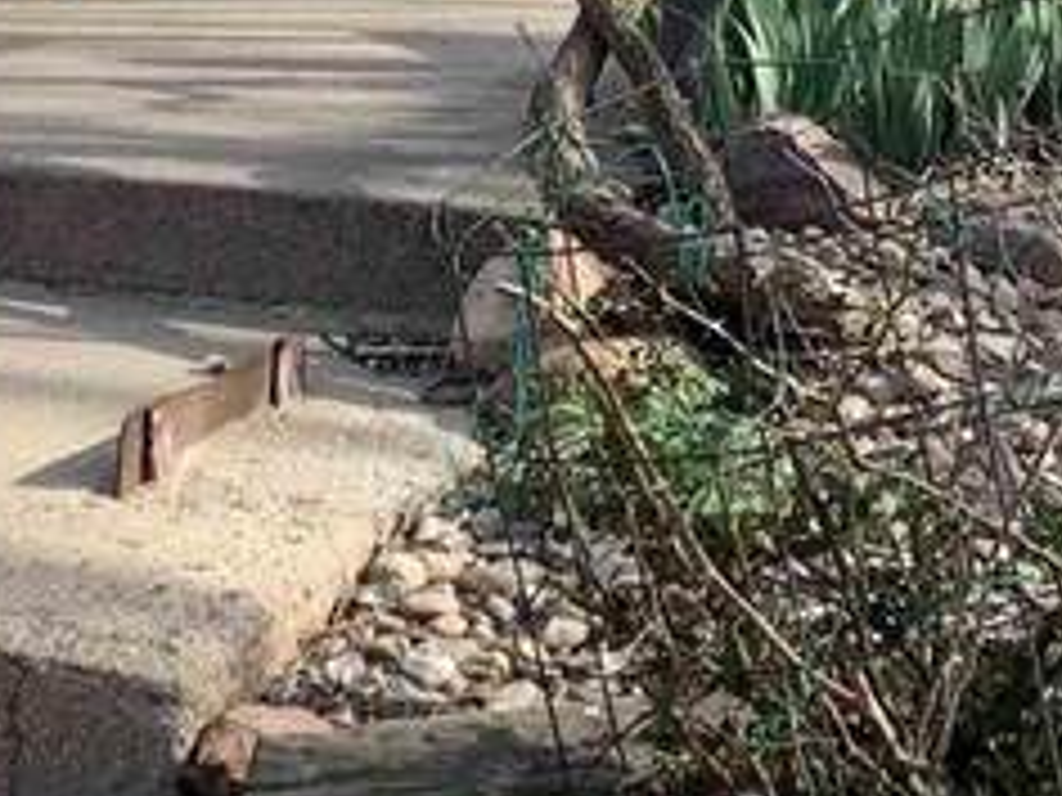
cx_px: 225
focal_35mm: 141
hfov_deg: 13.9
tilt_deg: +0.9
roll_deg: -0.9
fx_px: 4326
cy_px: -351
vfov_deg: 10.2
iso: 25
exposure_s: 1/871
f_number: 1.8
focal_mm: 4.25
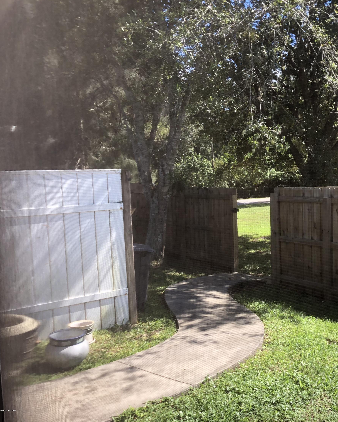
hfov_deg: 38.3
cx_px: 282
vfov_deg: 49.1
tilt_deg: -4.6
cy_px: 209
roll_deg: +2.3
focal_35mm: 37
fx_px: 463
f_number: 1.8
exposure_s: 1/302
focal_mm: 3.99
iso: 20
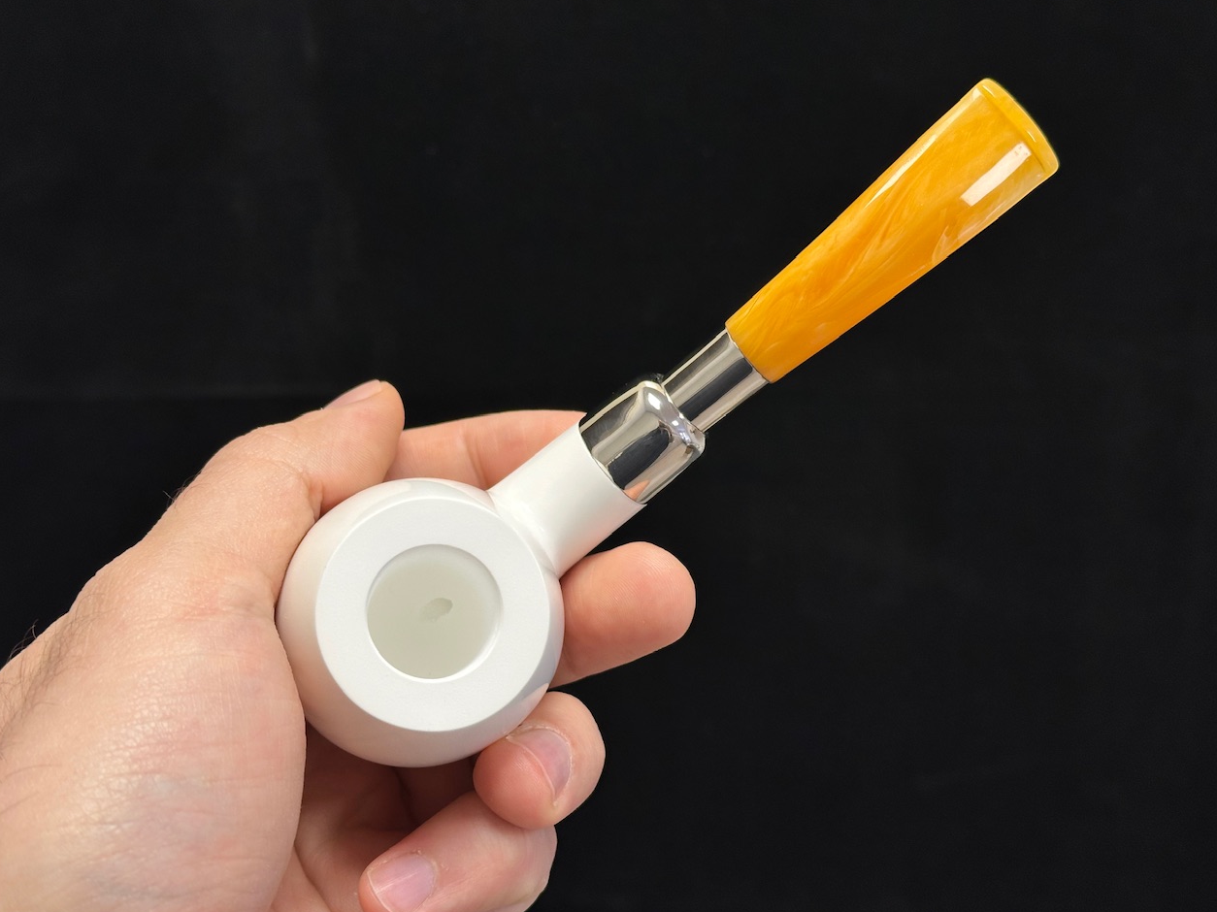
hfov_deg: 38.9
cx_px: 612
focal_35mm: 49
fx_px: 1722
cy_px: 451
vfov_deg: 29.7
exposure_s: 1/121
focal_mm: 6.86
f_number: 1.78
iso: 50
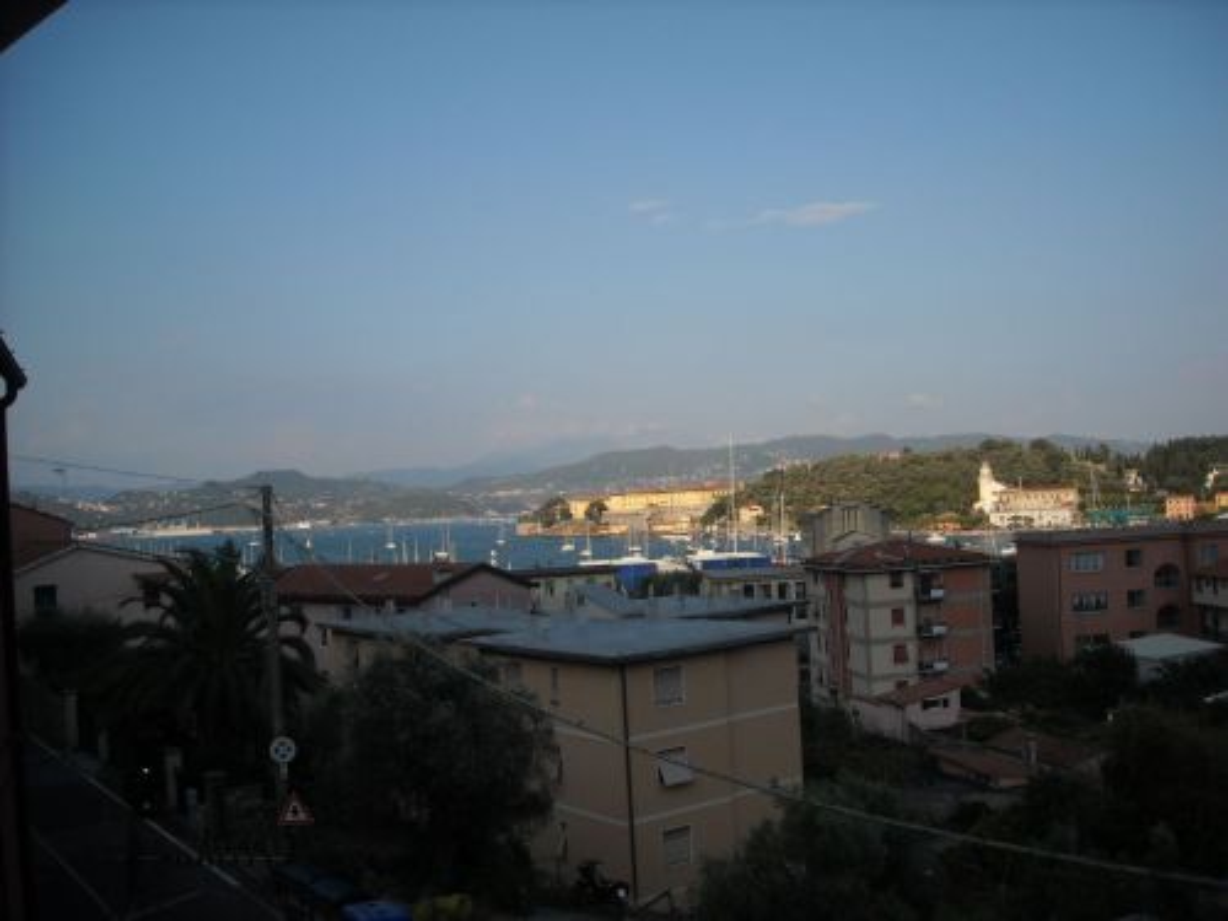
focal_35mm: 35
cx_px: 614
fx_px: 1242
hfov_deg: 52.6
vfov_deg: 40.7
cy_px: 460
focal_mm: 5.7
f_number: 5.6
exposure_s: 1/309
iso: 64
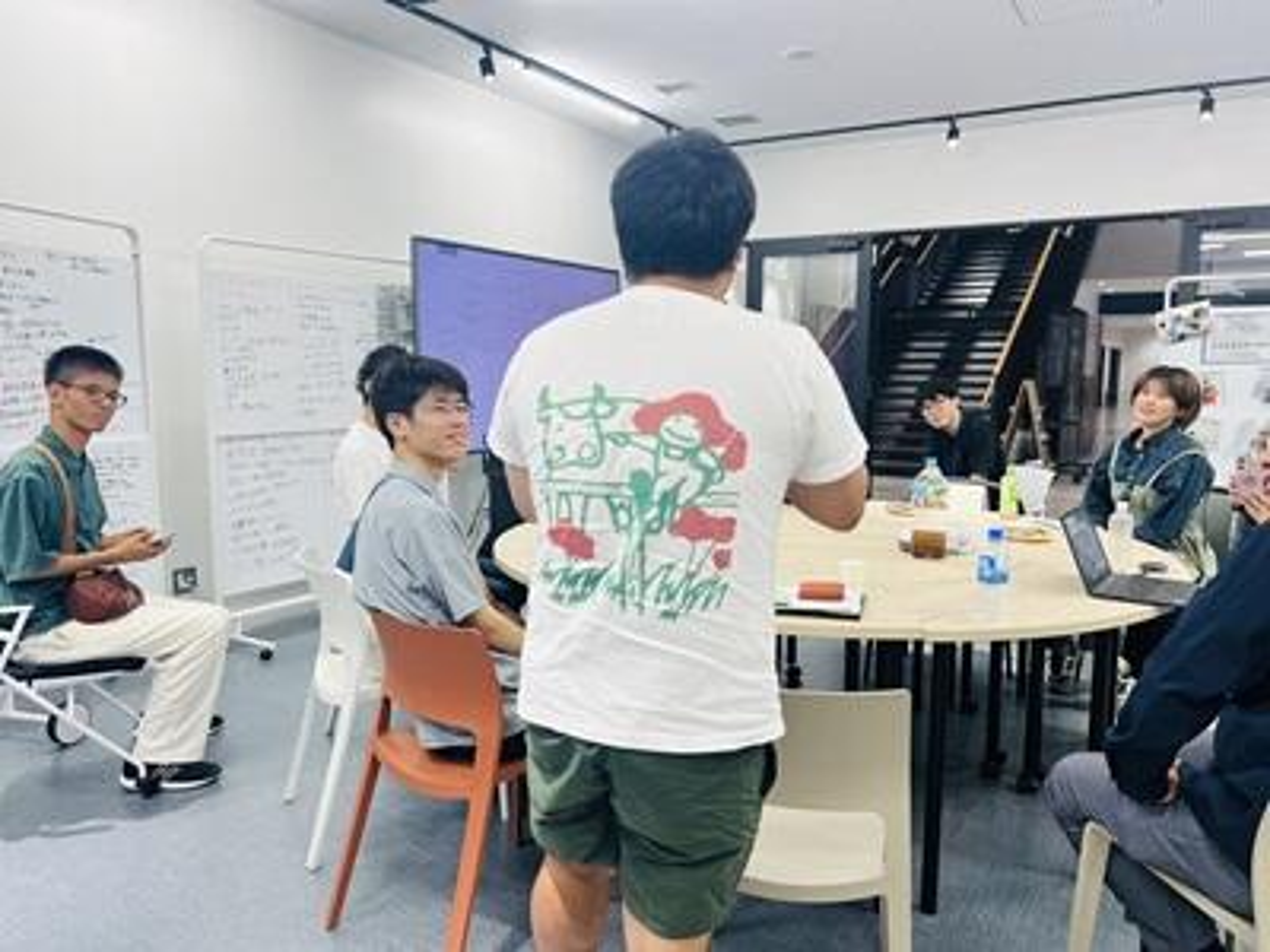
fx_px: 954
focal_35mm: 26
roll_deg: -0.3
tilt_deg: -7.0
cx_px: 635
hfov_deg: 67.3
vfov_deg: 53.1
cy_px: 476
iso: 80
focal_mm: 5.7
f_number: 1.5
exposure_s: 1/120
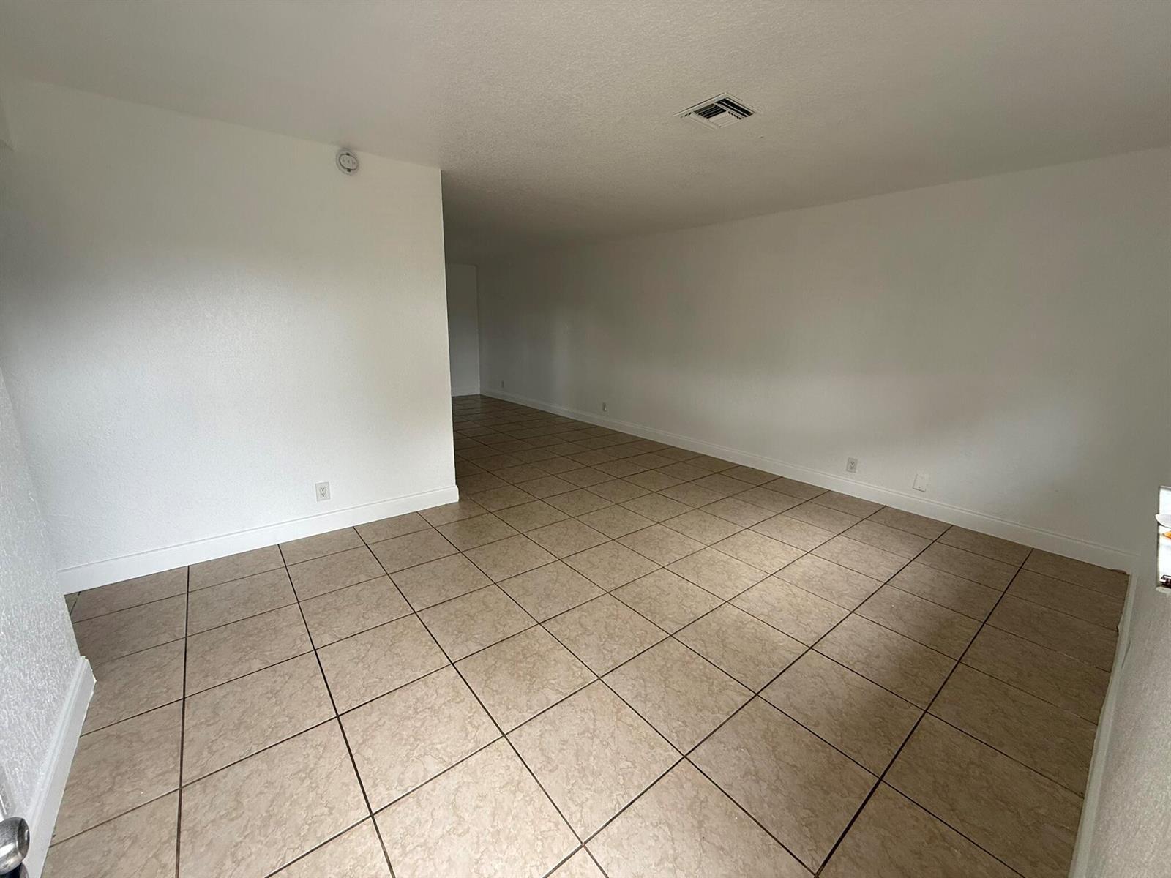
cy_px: 439
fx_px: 474
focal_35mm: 14
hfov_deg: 102.1
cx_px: 586
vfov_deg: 85.7
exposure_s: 1/99
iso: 100
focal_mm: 2.22
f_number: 2.2
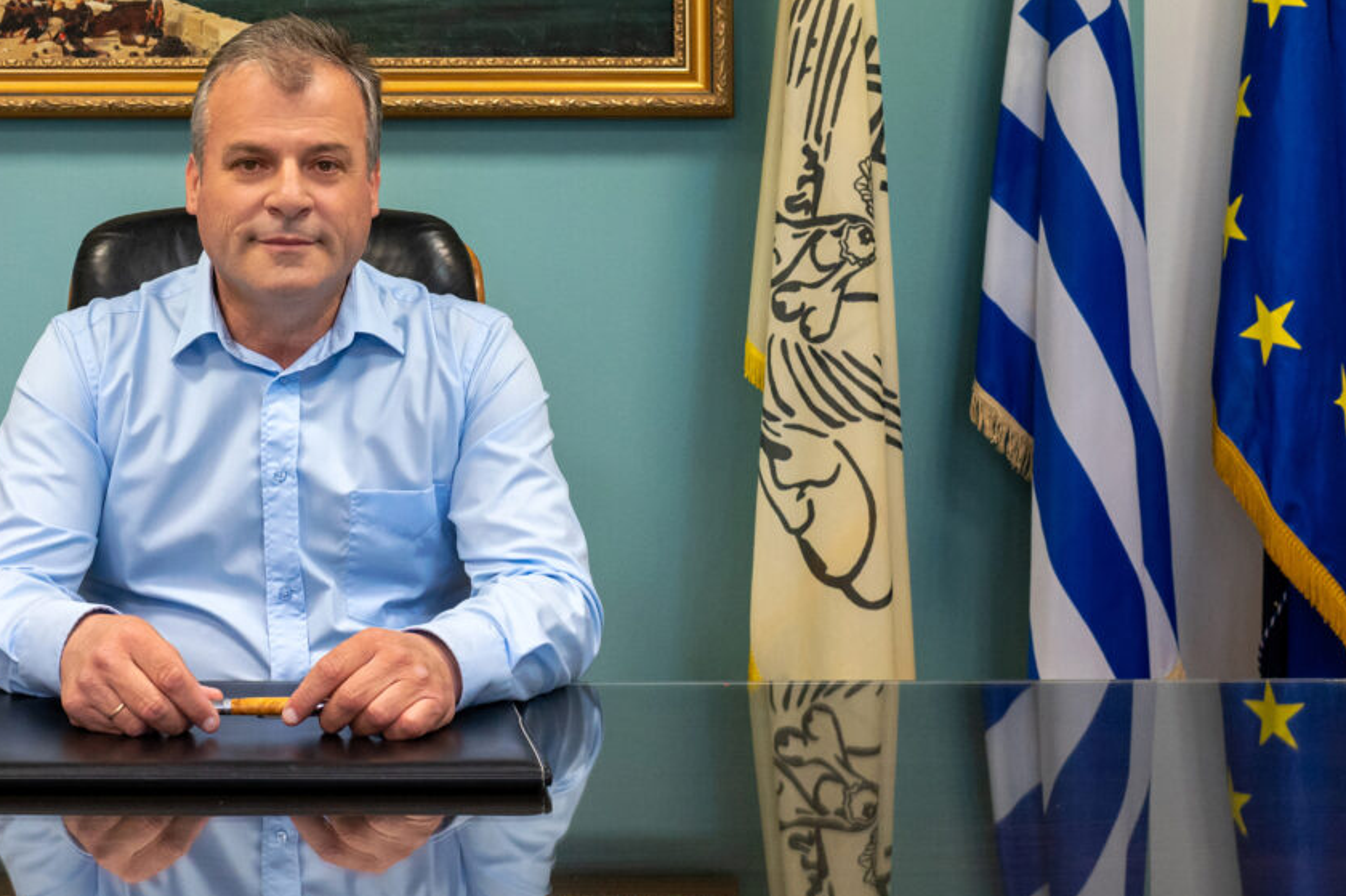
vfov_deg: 20.9
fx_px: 2391
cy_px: 136
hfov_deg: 31.0
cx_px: 362
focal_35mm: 64
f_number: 7.1
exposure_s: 1/160
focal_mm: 35
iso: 3200
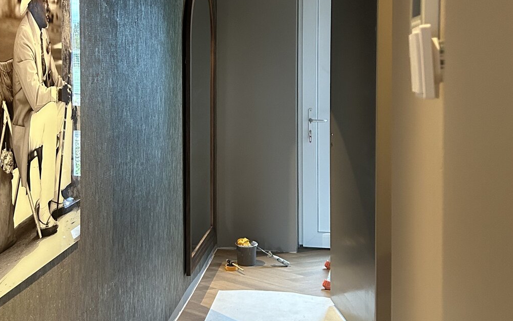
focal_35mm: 49
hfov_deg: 40.7
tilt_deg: -2.1
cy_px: 92
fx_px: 685
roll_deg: -0.1
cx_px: 191
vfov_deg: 26.1
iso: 500
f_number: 1.5
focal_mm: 5.7
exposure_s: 1/60
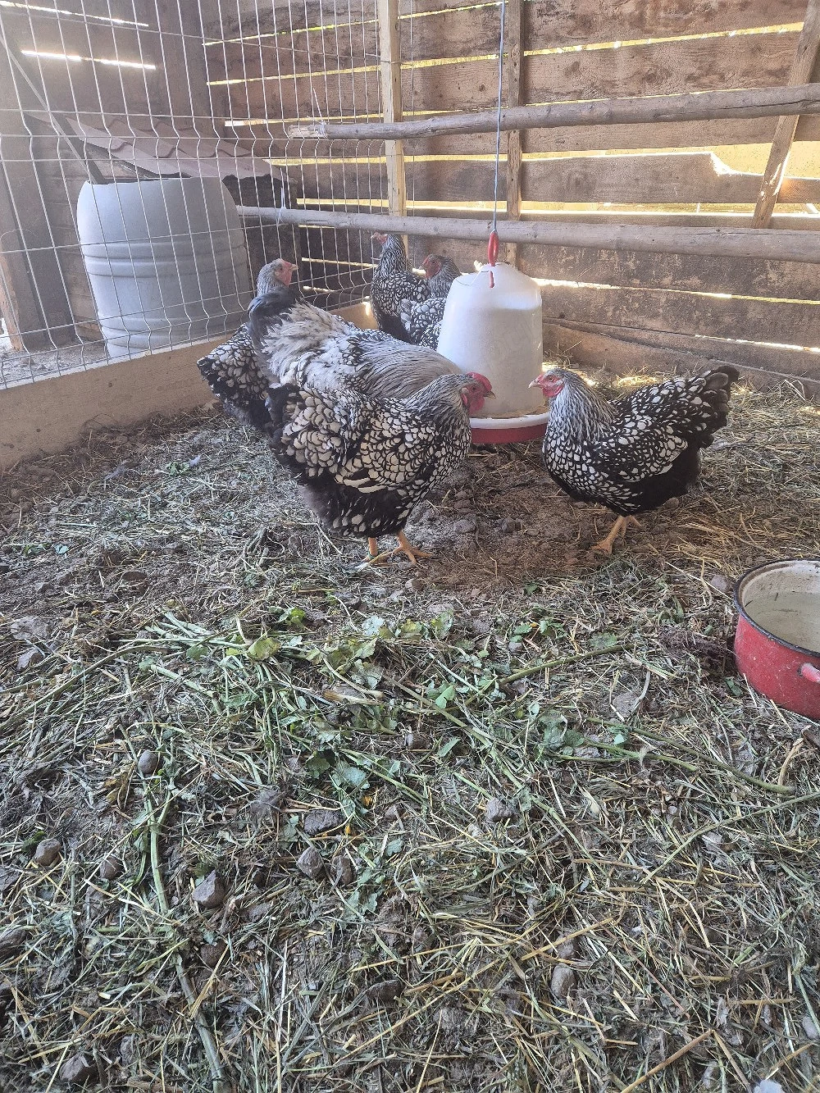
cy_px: 546
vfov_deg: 73.9
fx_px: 726
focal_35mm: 23
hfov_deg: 58.9
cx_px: 410
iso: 400
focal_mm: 5.4
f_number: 1.8
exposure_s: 1/100
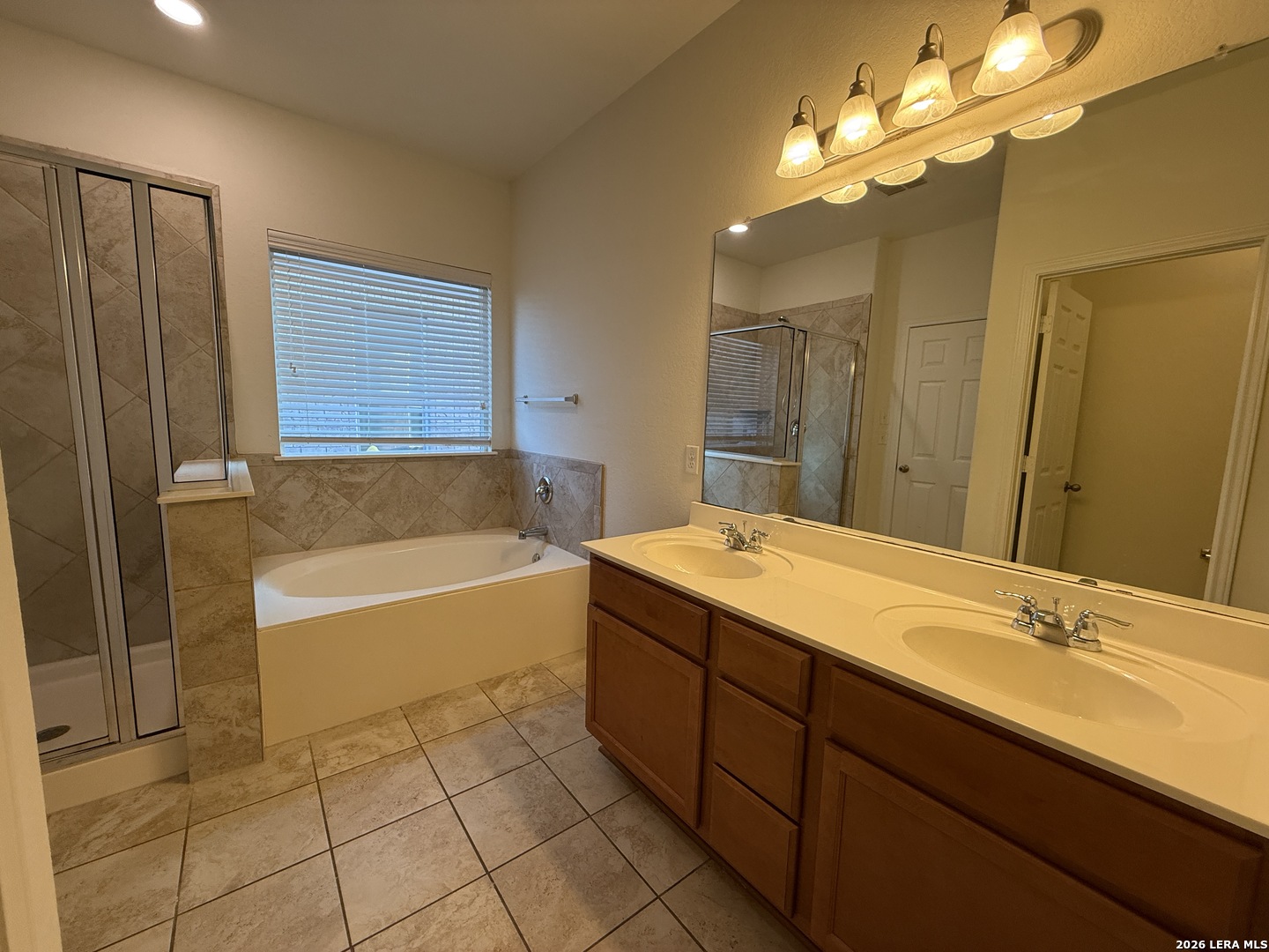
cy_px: 476
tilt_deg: -6.3
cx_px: 634
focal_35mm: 14
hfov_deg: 102.1
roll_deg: -2.1
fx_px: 513
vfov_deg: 85.7
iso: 160
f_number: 2.2
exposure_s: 1/120
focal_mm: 2.22
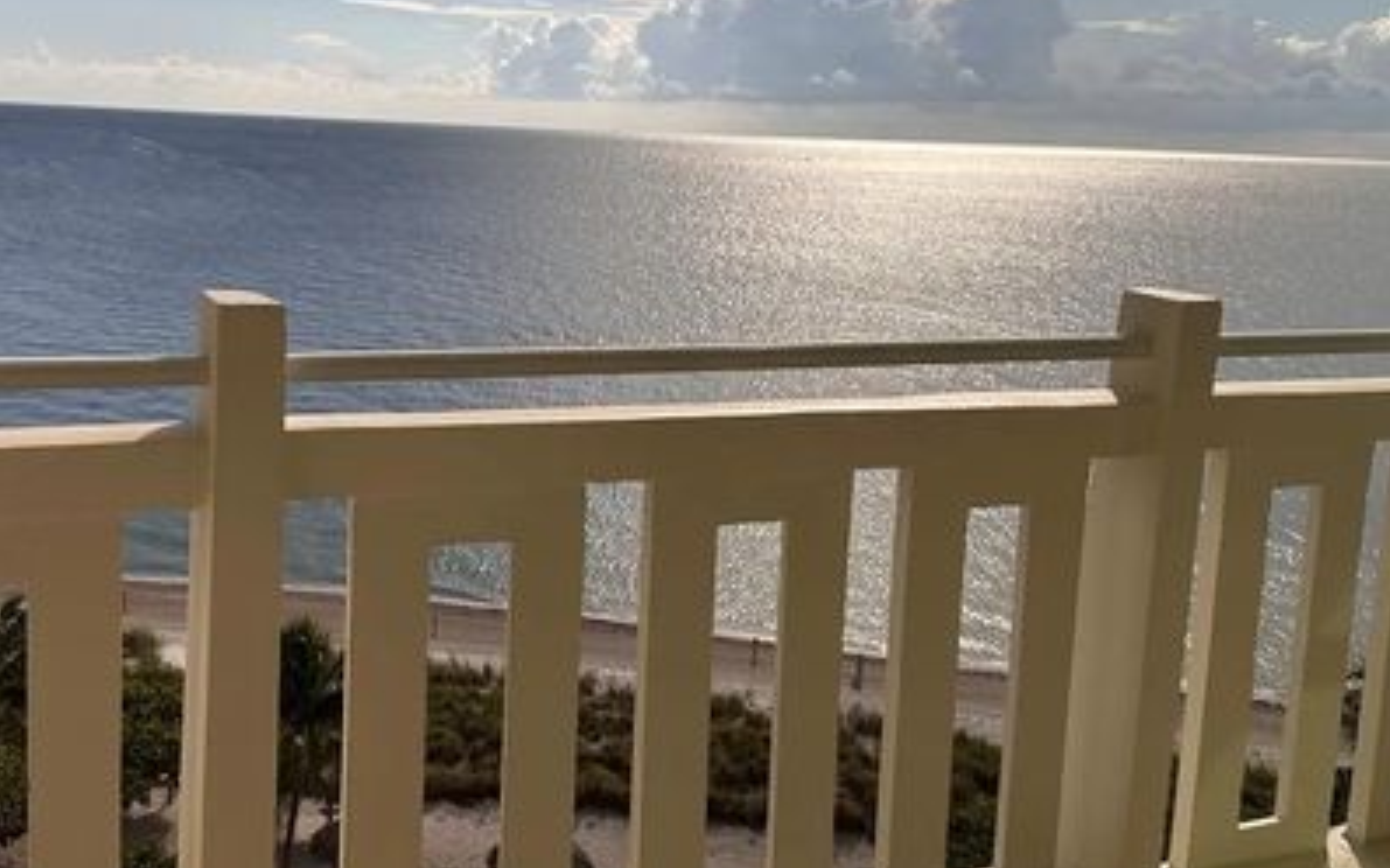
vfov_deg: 31.2
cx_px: 553
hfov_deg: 47.9
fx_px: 1553
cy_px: 354
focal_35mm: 41
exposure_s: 1/3472
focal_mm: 6.86
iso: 80
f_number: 1.78
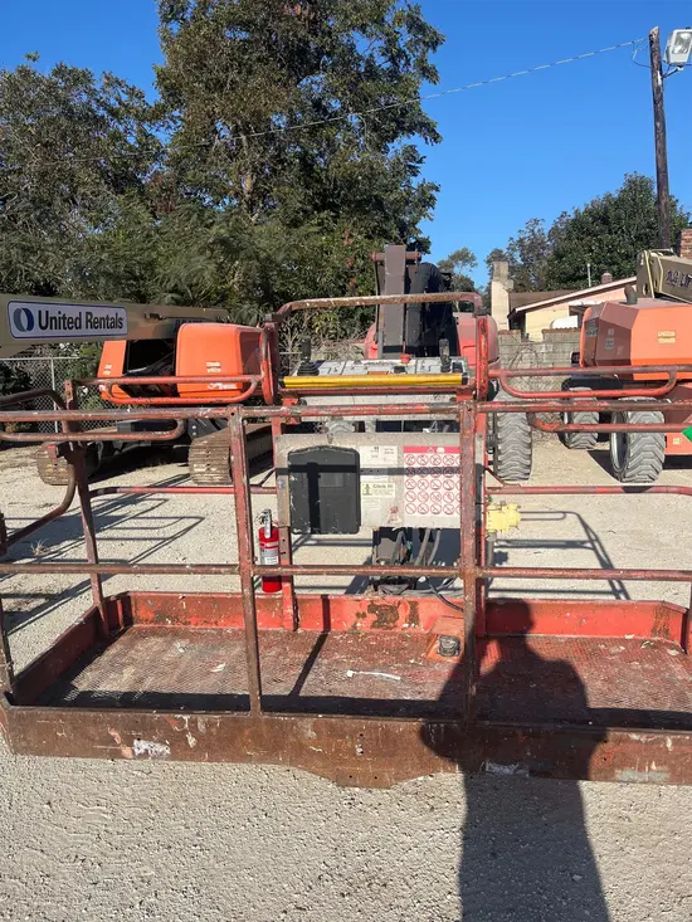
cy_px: 461
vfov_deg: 67.3
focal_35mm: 26
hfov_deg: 53.1
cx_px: 346
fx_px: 693
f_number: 1.6
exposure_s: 1/3876
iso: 50
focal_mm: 5.1
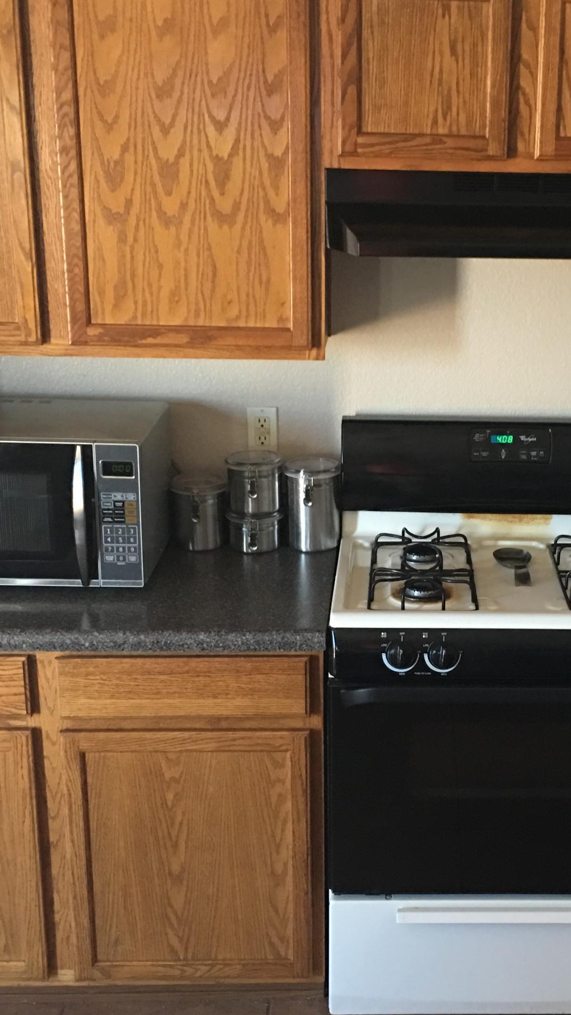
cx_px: 459
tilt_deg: -17.0
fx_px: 1346
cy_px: 522
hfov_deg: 23.6
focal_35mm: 50
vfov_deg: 41.3
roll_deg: -1.8
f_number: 2.2
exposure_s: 1/10
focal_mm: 4.15
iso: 100
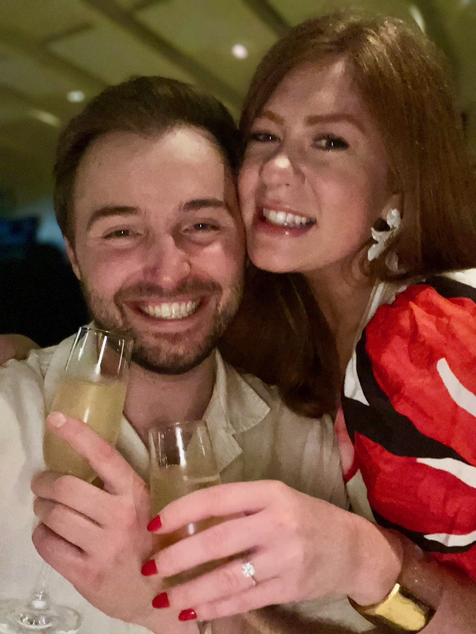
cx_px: 238
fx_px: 550
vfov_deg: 60.0
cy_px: 317
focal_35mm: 30
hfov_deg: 46.8
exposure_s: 1/16
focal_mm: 2.71
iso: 1600
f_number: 2.2
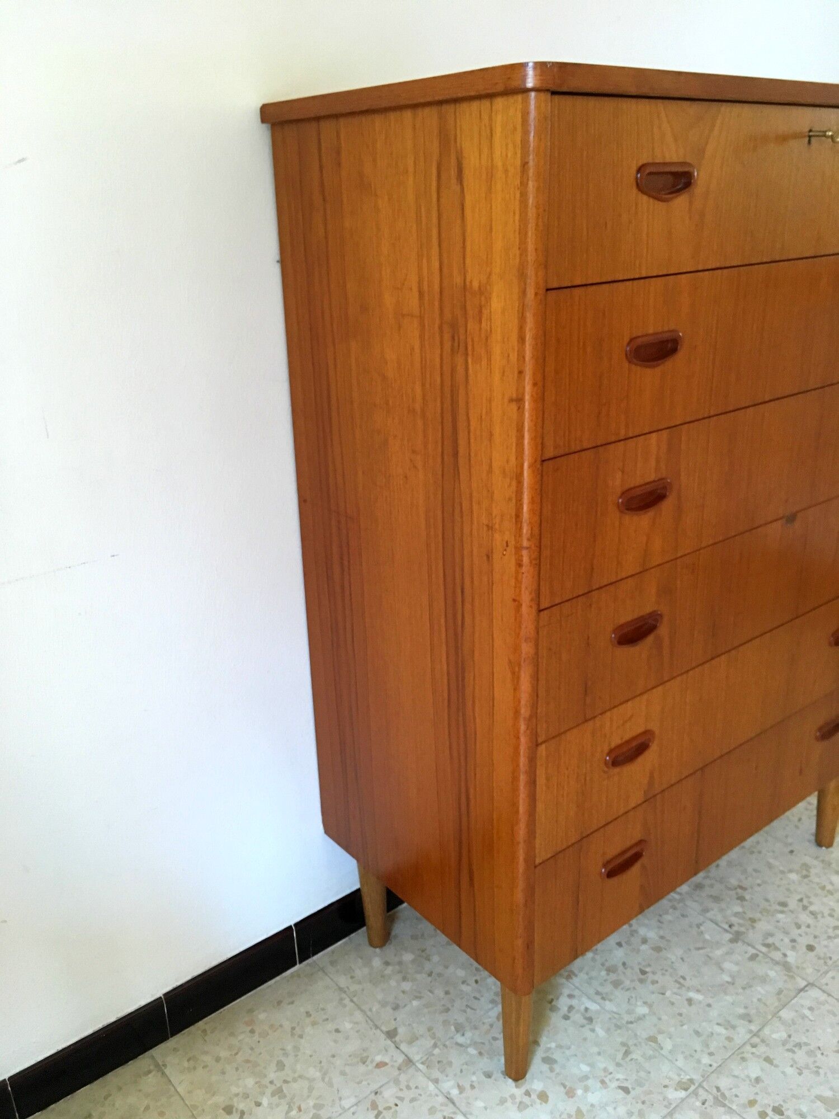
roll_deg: +3.3
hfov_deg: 48.2
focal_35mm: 29
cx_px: 420
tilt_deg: -19.9
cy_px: 560
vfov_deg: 61.7
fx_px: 937
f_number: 2.2
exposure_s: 1/24
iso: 200
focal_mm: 4.15
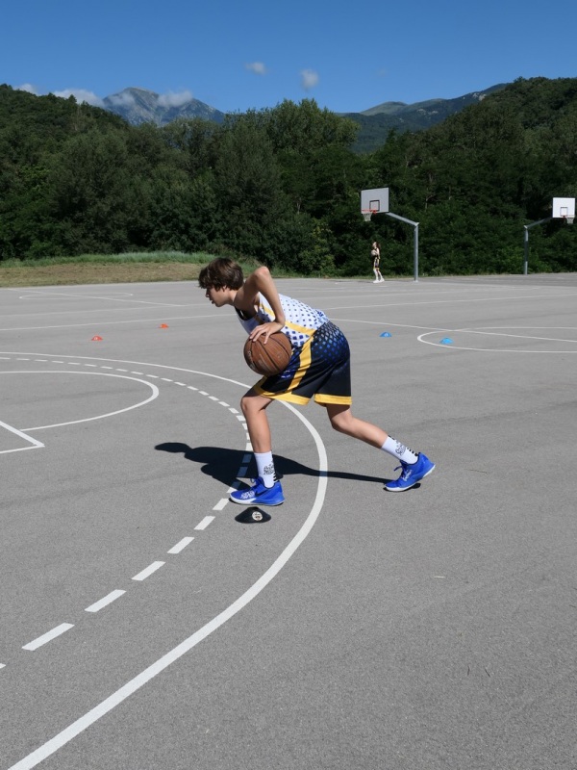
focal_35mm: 38
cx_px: 288
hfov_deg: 37.7
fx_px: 845
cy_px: 385
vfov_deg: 49.0
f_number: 4.5
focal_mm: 12.8
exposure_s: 1/1600
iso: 125
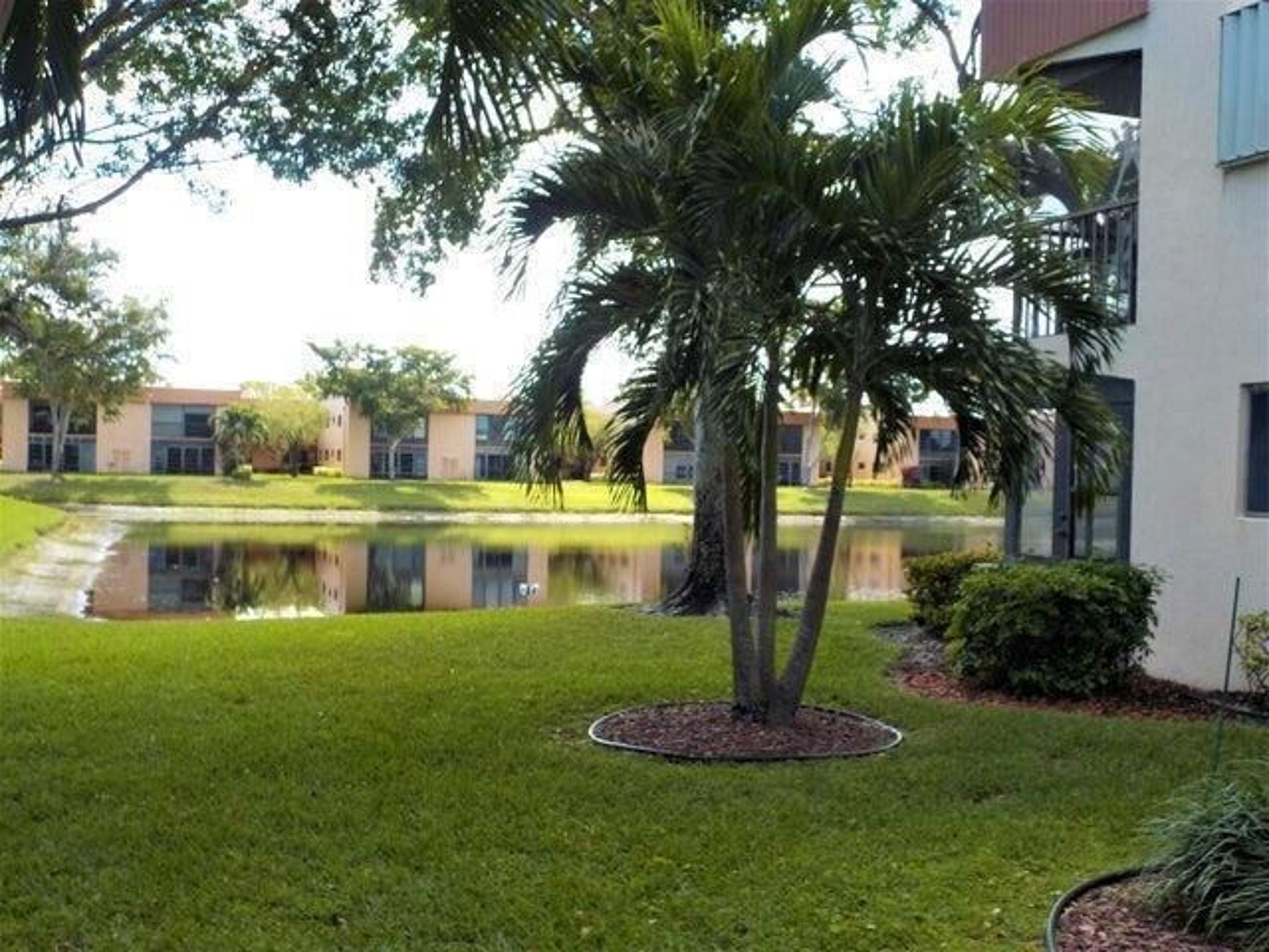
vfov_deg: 37.7
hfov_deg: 49.0
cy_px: 476
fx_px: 1393
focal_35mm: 38
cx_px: 634
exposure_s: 1/250
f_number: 3.7
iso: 125
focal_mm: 5.2
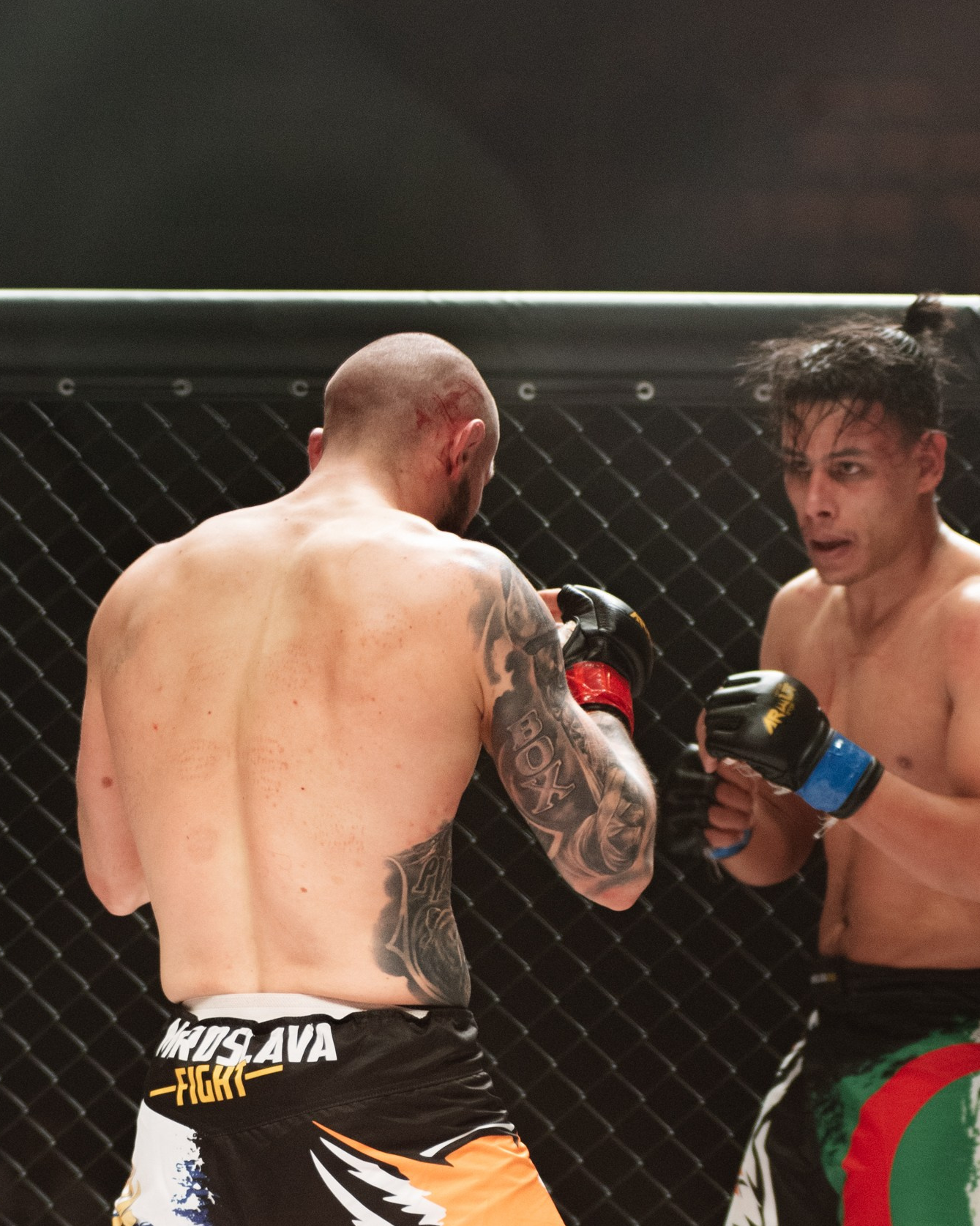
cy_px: 1186
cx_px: 460
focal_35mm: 157
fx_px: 5693
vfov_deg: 12.2
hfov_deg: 9.8
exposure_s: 1/400
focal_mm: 80
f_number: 4
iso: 2000
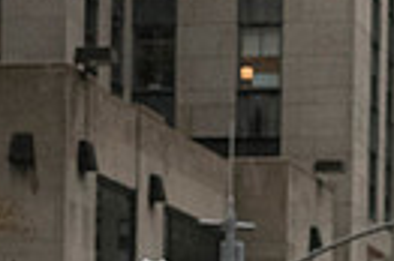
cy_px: 464
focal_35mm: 195
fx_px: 2131
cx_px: 439
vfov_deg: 6.9
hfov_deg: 10.4
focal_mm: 44
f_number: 2.8
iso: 10000
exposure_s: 1/4000
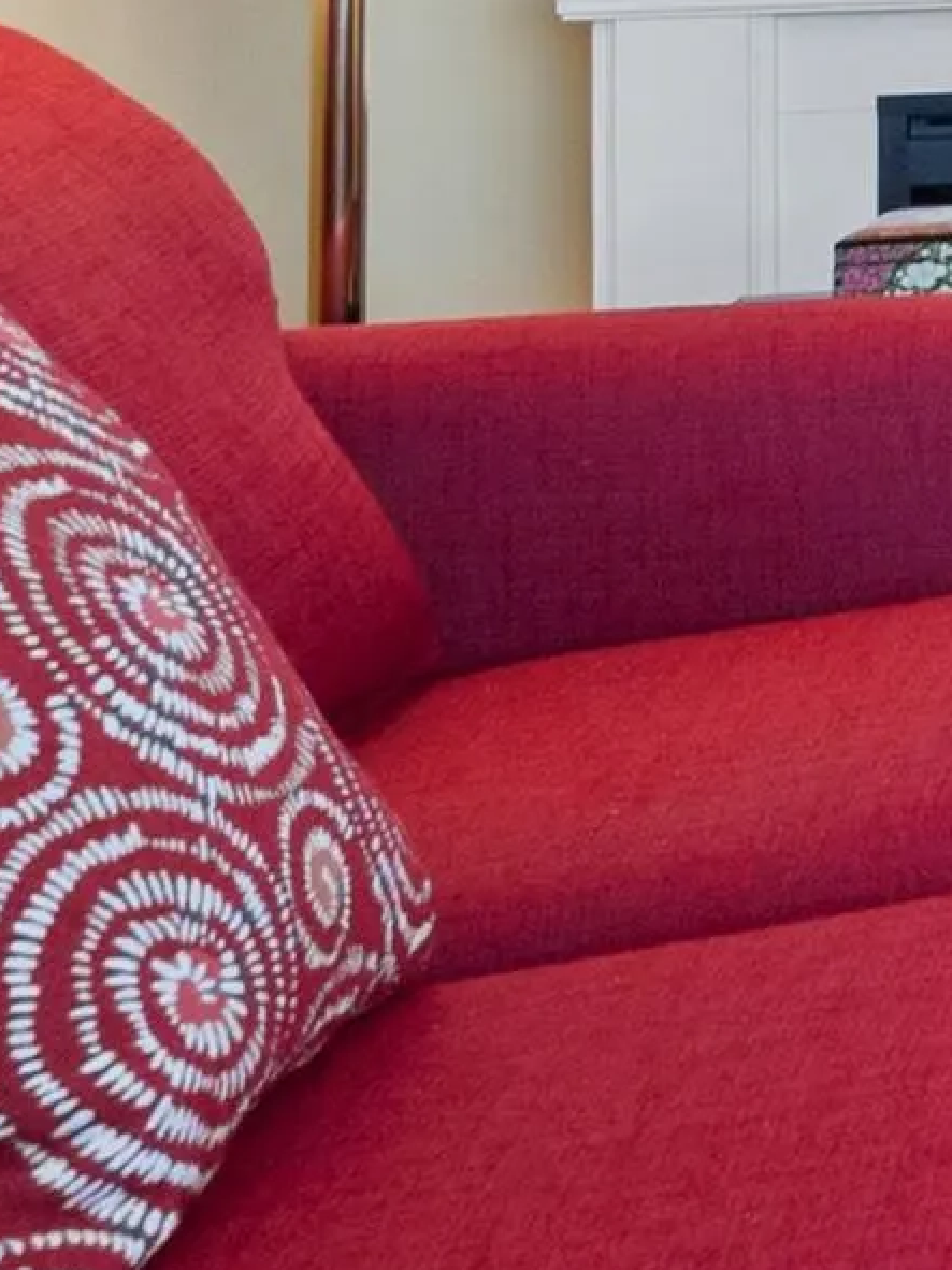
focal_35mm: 75
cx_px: 2856
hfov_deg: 11.4
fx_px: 2751
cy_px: -215
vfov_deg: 23.9
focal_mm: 10
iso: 250
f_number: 9
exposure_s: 1/13
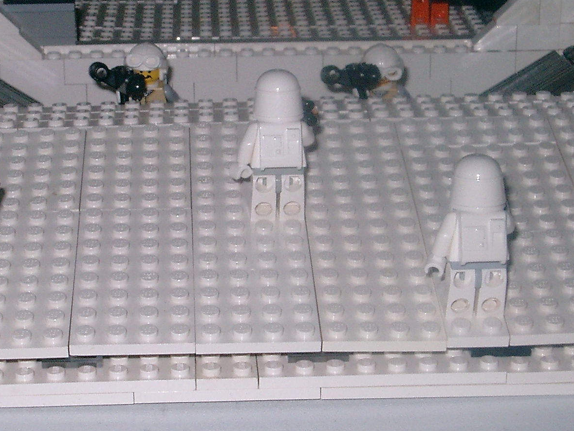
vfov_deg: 15.6
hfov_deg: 20.6
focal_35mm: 95
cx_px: 244
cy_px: 187
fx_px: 1575
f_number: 5.8
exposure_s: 1/400
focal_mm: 10.2
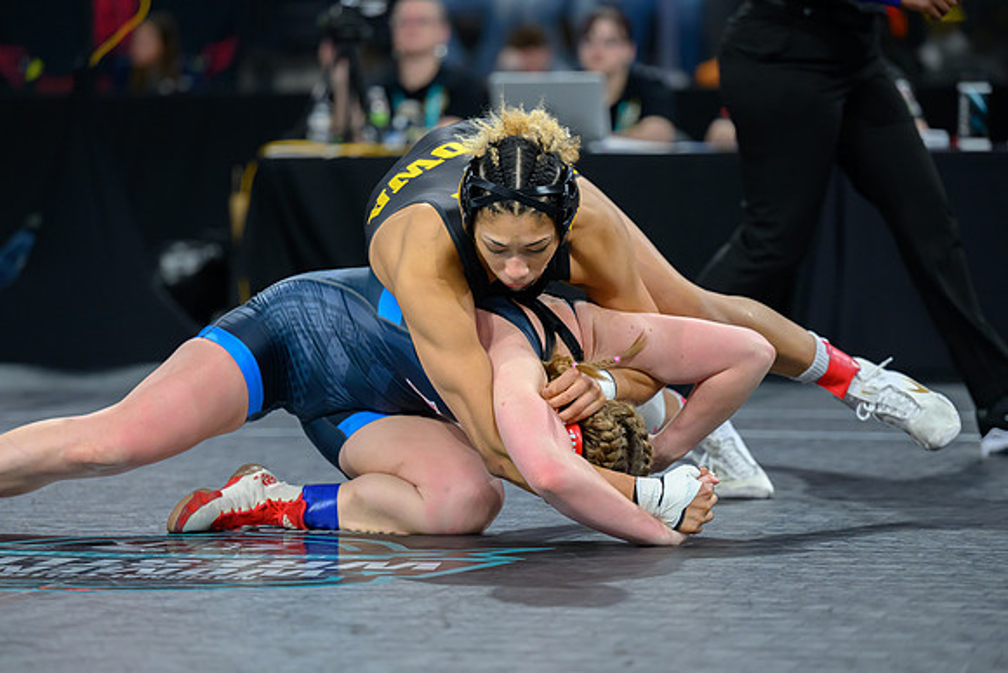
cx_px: 508
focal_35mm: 155
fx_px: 4337
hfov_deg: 13.3
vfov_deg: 8.9
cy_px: 363
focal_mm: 135
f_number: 2.8
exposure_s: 1/800
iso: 3600
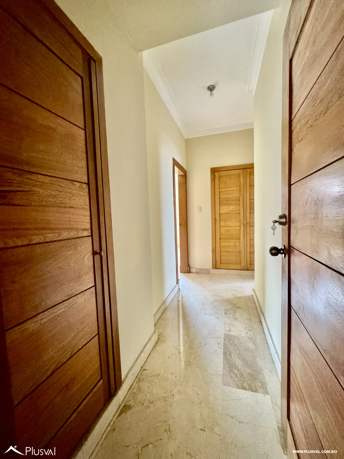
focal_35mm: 14
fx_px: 186
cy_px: 230
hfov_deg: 85.7
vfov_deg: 102.1
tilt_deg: -4.8
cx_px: 172
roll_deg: +2.9
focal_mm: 2.22
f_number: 2.2
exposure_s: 1/60
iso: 640
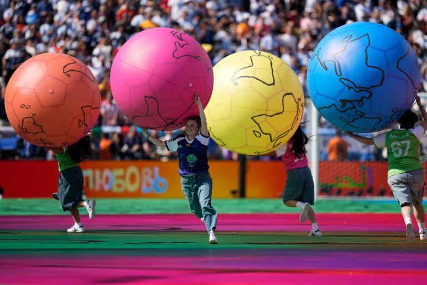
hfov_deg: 5.2
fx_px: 4744
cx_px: 214
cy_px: 142
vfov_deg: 3.4
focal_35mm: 400
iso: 400
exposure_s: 1/8000
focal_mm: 400
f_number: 2.8
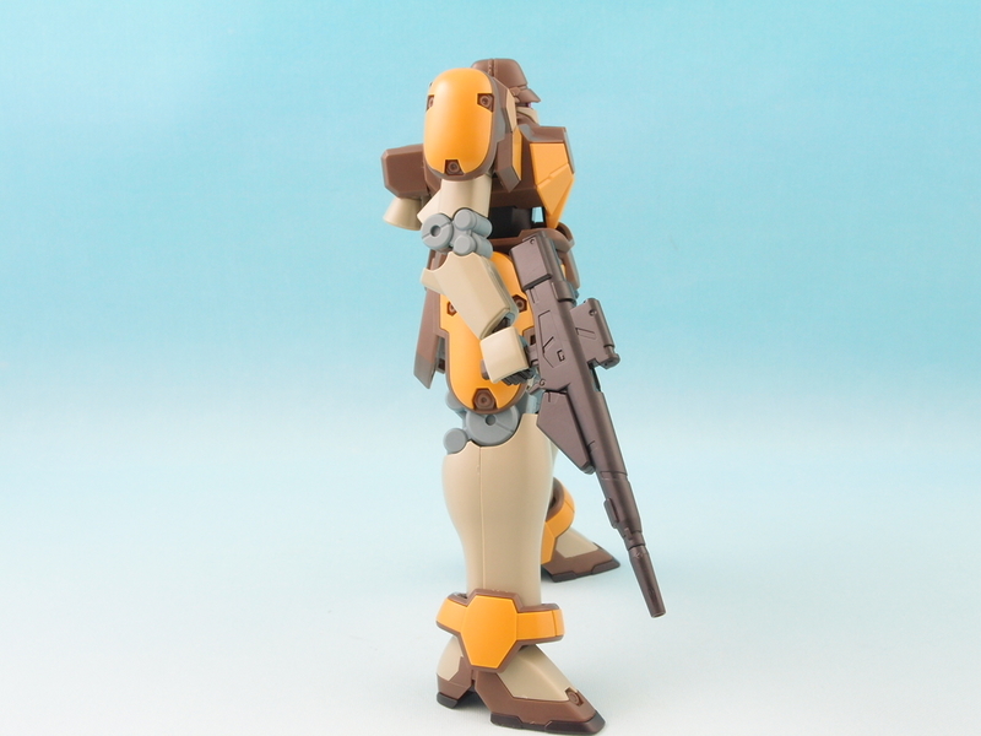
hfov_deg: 45.8
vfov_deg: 35.1
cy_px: 368
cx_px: 490
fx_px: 1162
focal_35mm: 41
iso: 100
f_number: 8
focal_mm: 8.99
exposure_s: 1.3
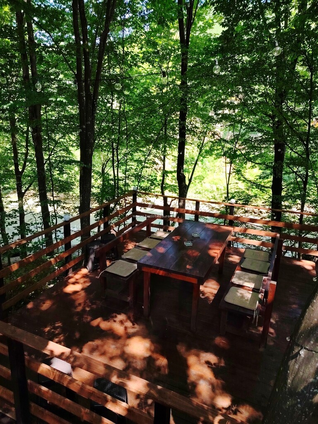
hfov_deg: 56.8
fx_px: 294
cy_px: 212
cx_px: 159
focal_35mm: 24
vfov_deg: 71.6
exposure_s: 1/100
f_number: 1.75
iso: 157
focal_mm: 5.25
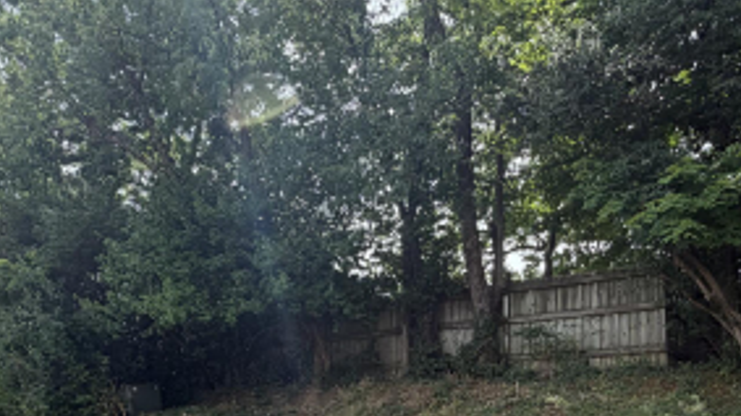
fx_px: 707
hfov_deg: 55.3
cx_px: 397
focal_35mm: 36
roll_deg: +0.4
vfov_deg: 29.6
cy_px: 455
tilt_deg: +4.1
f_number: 2.2
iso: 40
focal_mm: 2.22
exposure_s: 1/502
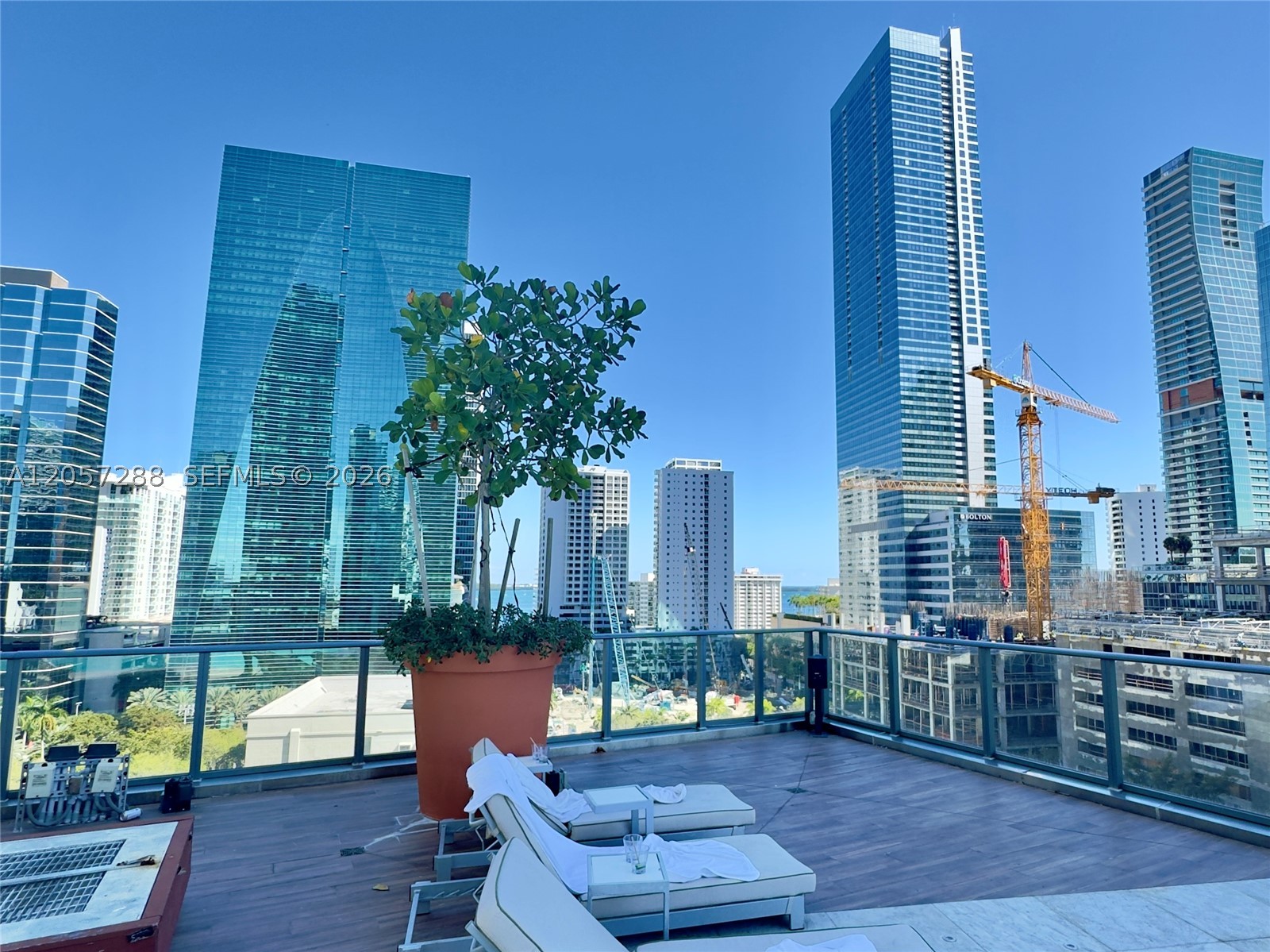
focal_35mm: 14
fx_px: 513
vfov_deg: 85.6
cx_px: 635
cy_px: 476
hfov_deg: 102.1
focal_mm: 2.22
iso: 40
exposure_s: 1/421
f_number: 2.2
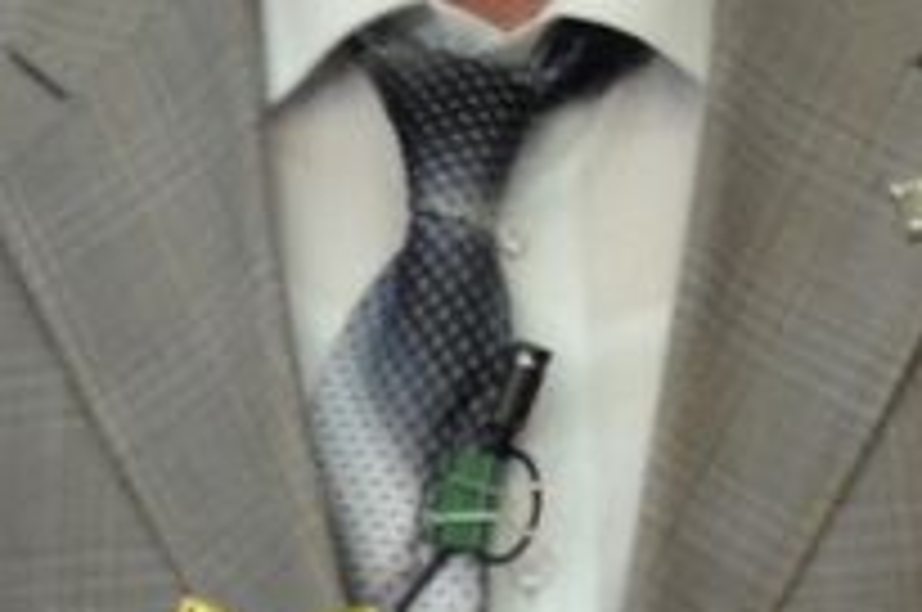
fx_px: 7560
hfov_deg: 6.7
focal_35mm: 296
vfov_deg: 4.6
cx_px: -1097
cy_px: 790
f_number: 4
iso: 640
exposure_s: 1/60
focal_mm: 27
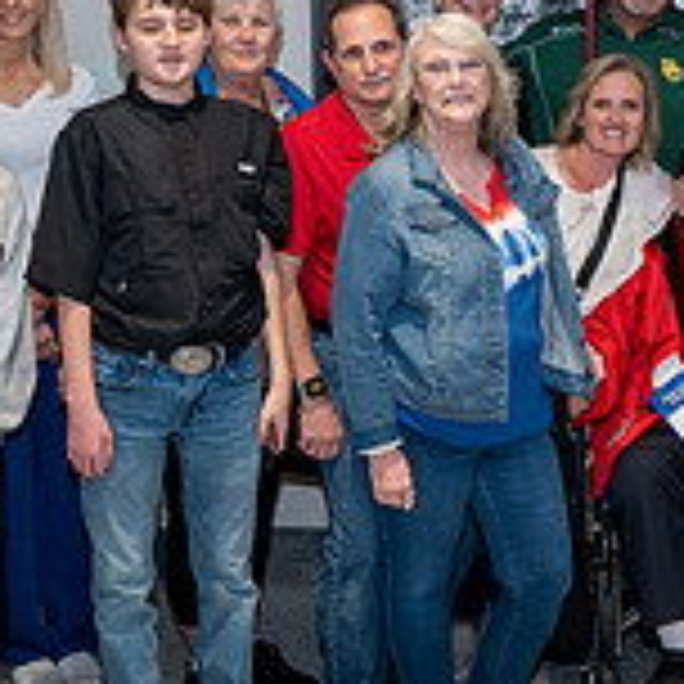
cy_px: 324
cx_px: 554
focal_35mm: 78
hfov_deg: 21.9
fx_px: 1744
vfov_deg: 22.2
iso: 800
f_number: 4.5
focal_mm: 24
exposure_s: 1/50
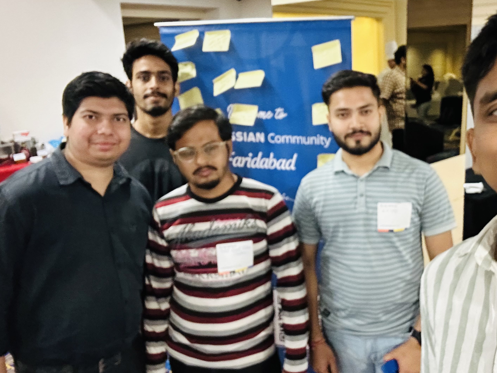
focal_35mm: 33
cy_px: 173
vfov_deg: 42.9
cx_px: 316
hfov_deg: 54.6
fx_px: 474
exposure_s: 1/25
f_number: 1.9
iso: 500
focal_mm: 2.69
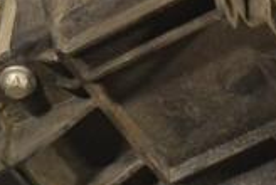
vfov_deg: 6.3
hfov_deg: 9.3
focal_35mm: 219
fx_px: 1682
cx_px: 321
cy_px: 89
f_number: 9
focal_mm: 40
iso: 3200
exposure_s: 1/320
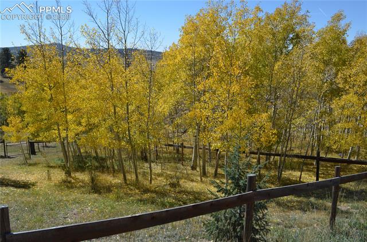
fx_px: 366
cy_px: 121
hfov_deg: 53.3
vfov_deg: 36.7
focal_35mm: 36
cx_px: 184
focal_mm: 24
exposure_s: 1/250
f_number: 8
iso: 100
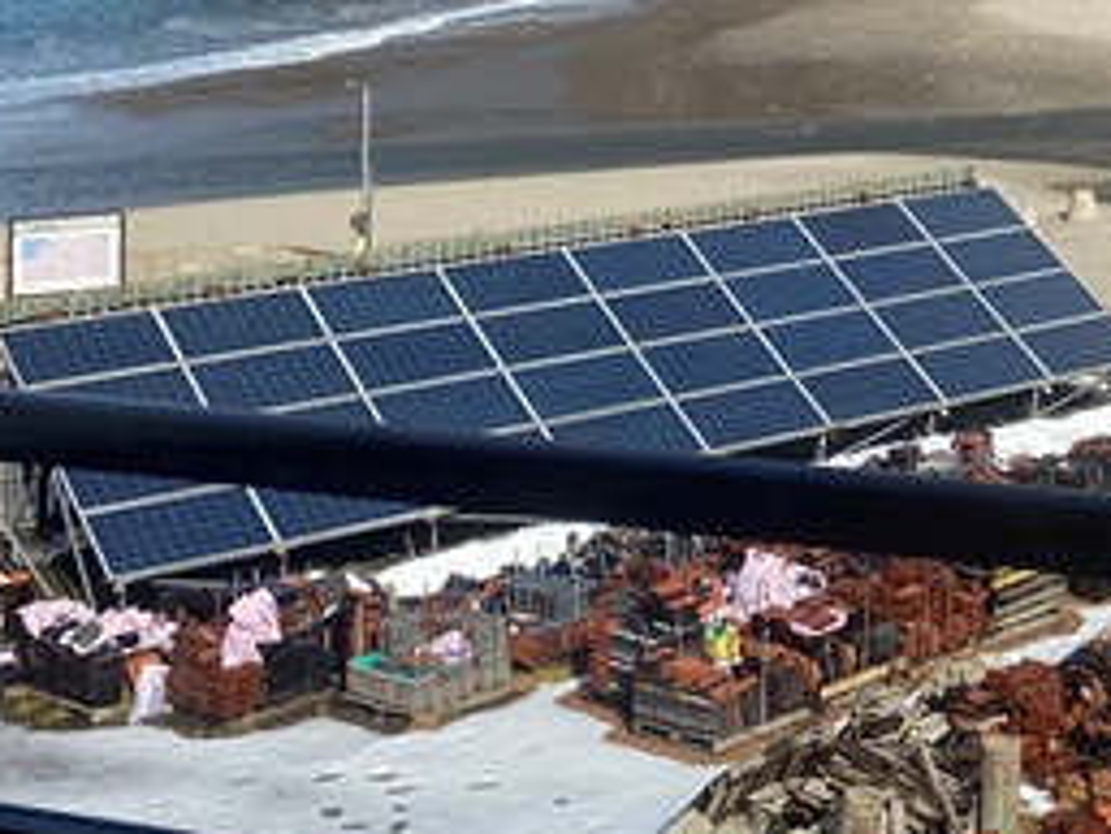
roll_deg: +0.7
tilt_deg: +1.2
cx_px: 1418
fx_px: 2601
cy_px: -294
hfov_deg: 21.9
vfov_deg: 17.0
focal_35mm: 81
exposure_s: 1/2571
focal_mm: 4.25
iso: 32
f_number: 1.8
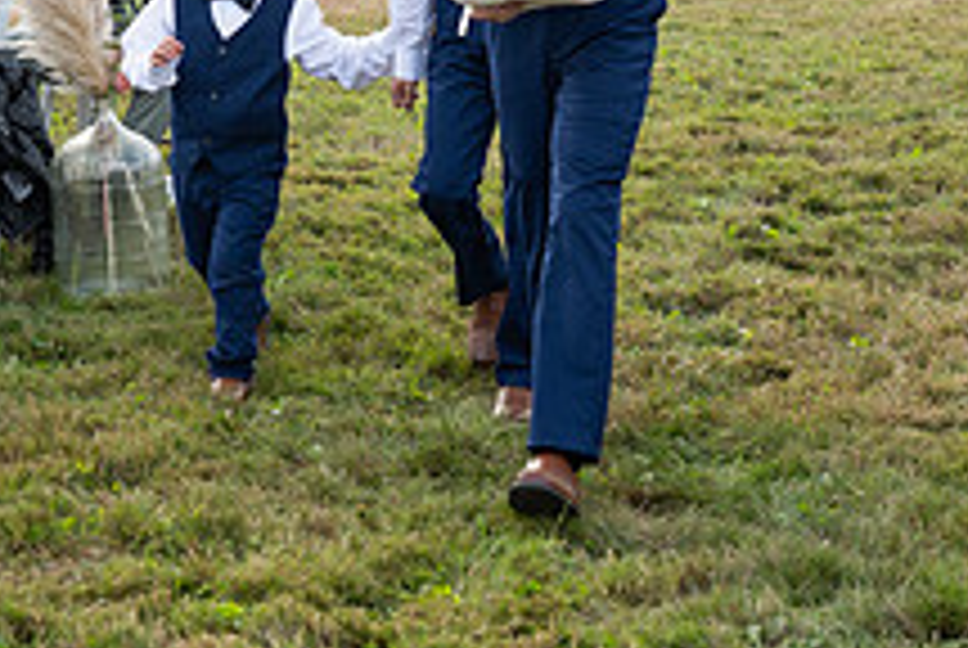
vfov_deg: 13.1
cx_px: 257
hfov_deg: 19.3
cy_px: 187
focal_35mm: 105
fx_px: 2827
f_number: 4.5
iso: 400
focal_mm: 39
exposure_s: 1/800
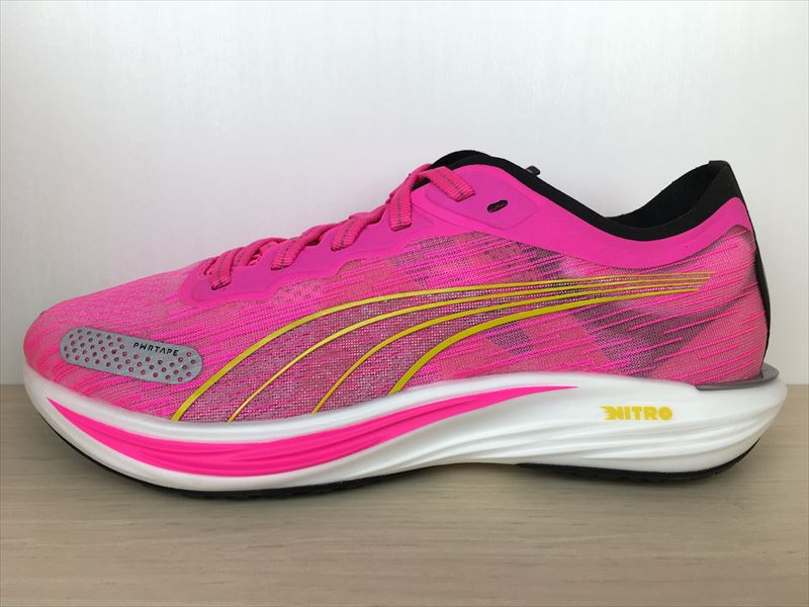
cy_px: 304
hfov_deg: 61.7
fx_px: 678
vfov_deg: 48.2
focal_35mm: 29
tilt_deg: -10.5
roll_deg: -0.2
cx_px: 404
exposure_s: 1/120
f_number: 2.2
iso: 32
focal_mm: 4.15
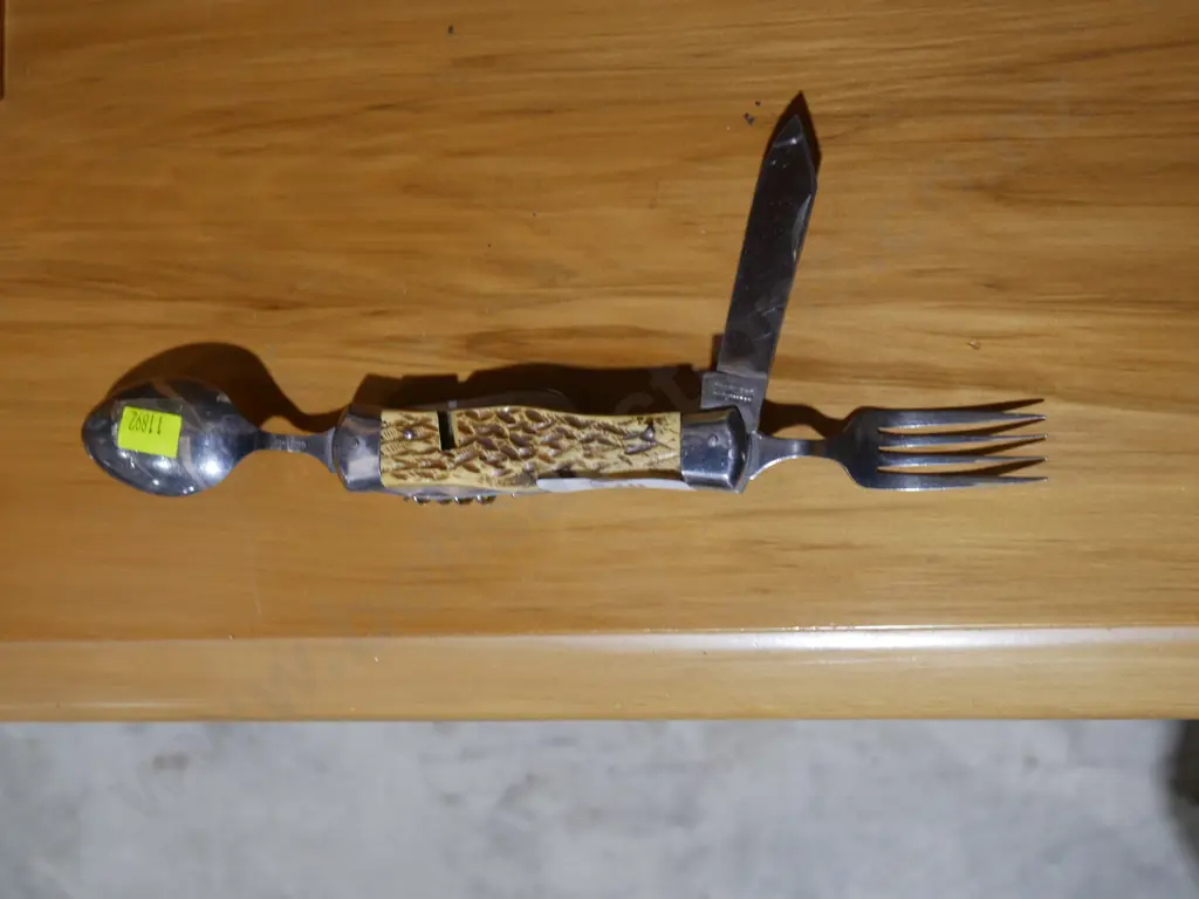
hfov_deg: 42.9
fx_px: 1524
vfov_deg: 32.9
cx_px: 600
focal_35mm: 44
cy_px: 450
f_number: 4.7
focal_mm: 22
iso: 400
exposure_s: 1/60
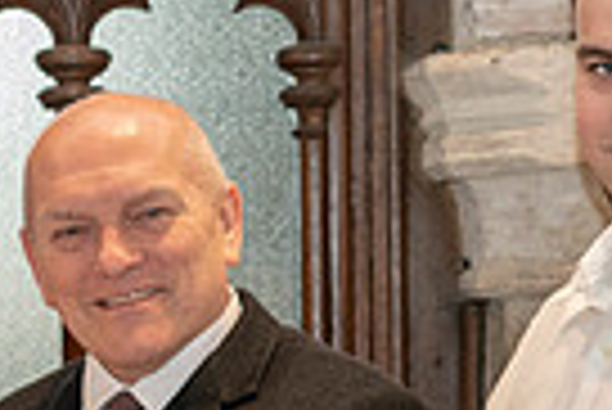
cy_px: 647
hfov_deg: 8.7
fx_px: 3999
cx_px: 86
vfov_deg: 5.8
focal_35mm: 235
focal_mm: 55
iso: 3200
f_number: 4
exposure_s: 1/160
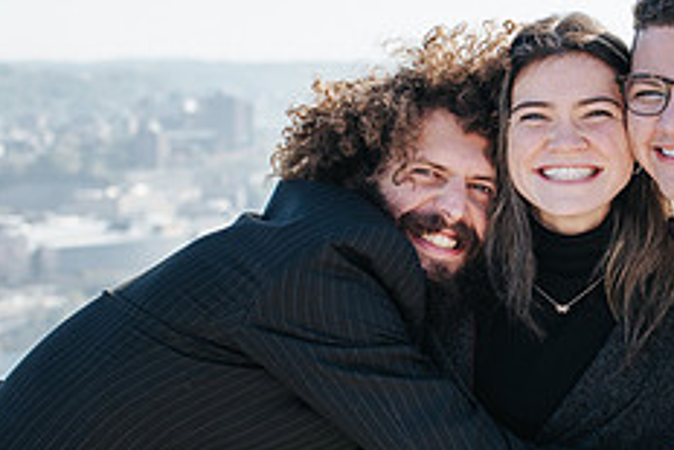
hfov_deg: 20.1
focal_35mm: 100
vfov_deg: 13.7
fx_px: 1873
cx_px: 573
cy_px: 221
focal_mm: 35
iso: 220
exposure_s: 1/1000
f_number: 3.2
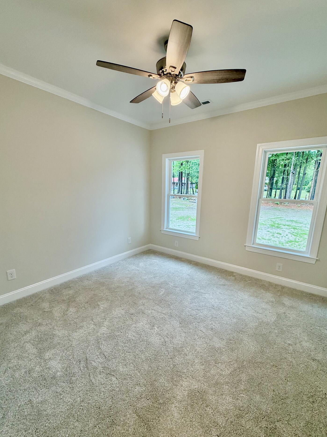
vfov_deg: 98.1
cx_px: 164
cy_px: 230
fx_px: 189
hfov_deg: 81.7
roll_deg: -1.3
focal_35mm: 15
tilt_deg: -12.3
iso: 200
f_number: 2.2
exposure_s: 1/120
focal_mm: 2.22
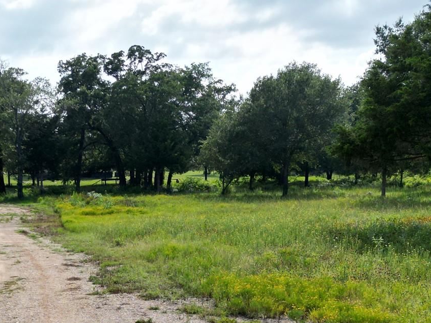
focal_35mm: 58
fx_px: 722
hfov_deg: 32.2
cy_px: 300
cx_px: 79
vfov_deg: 24.4
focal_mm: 6.72
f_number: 1.7
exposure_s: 1/4000
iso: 130
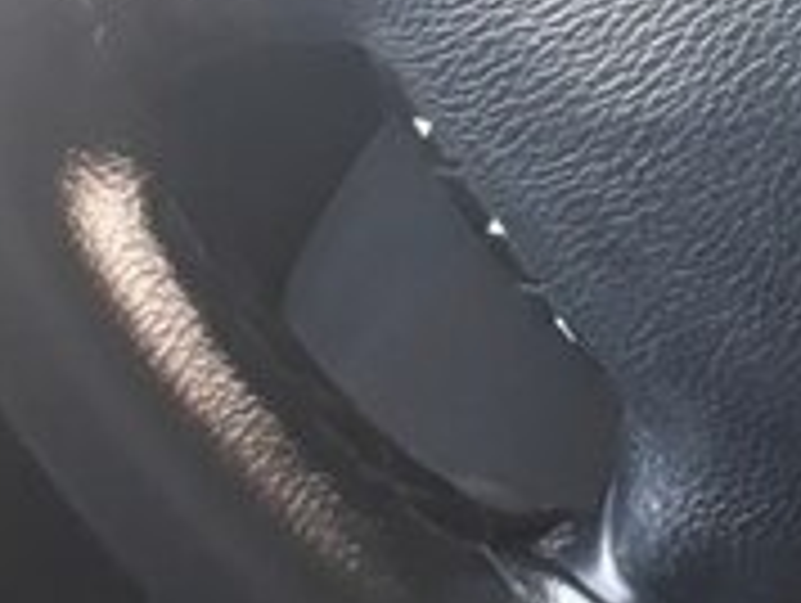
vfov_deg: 13.6
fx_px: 2317
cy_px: -398
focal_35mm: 100
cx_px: 1251
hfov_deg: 17.4
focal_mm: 3.6
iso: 125
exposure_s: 1/33
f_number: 1.9
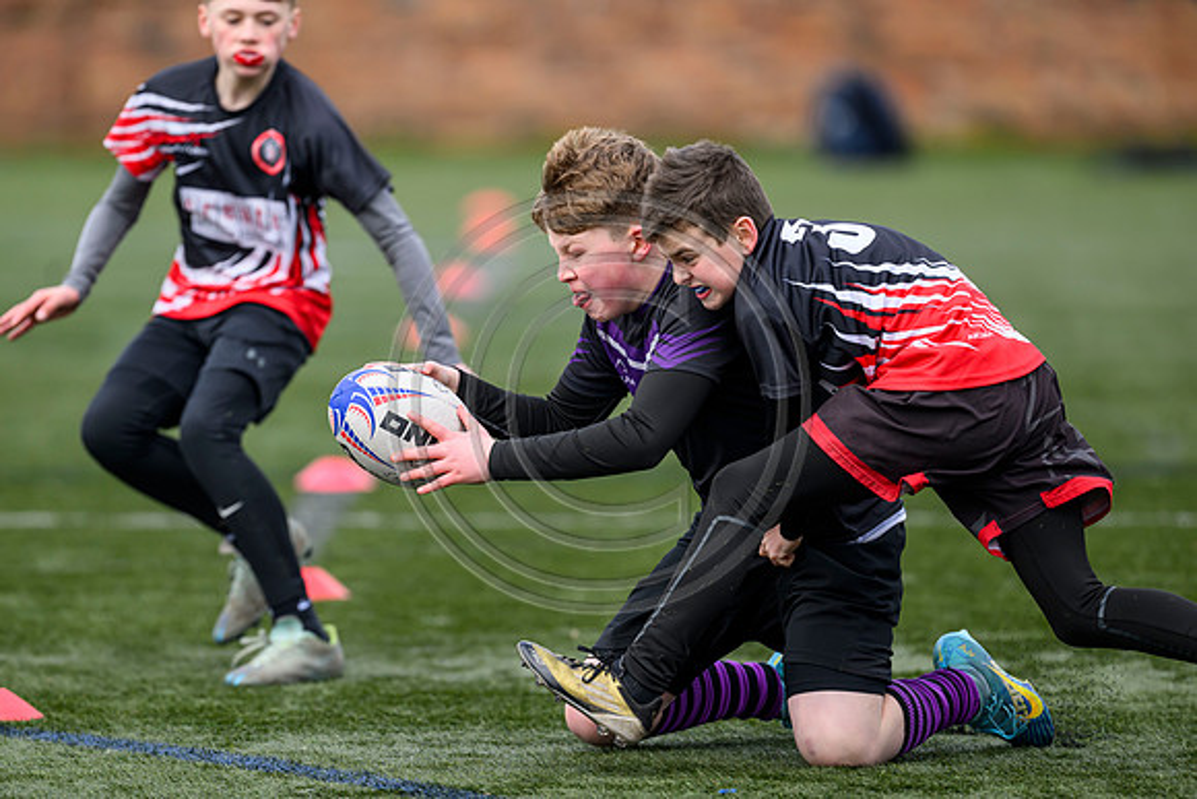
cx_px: 598
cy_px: 400
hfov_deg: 5.2
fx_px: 13302
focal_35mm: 400
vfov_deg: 3.4
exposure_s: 1/1600
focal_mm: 400
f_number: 3.5
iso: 500
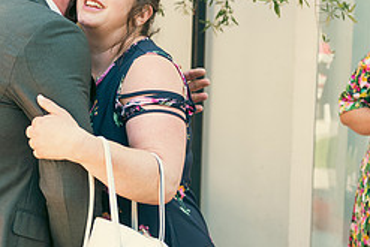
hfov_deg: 21.5
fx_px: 967
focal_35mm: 94
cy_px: 107
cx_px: 87
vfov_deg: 14.6
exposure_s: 1/250
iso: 160
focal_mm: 40
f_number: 3.5
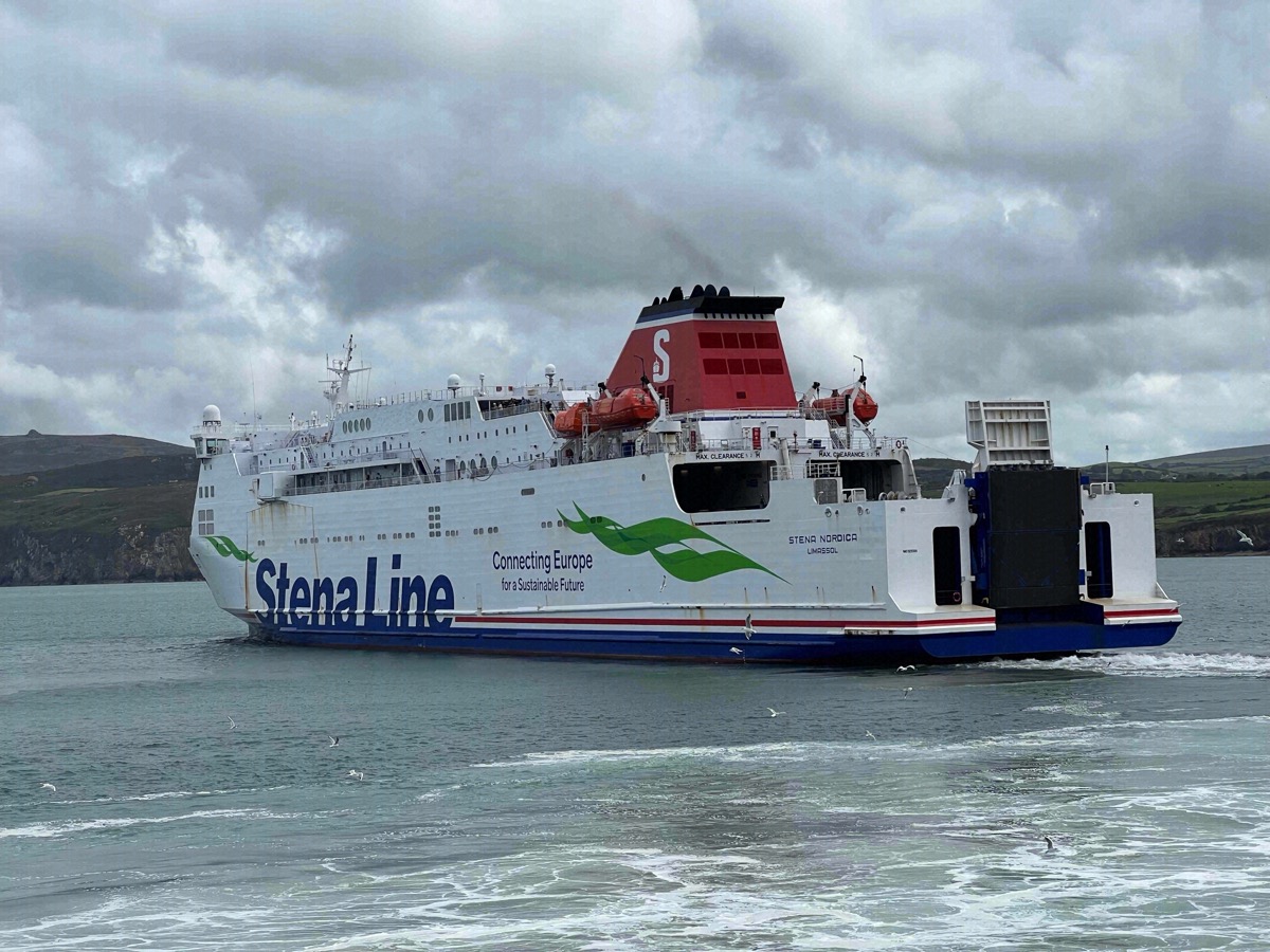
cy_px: 476
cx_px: 635
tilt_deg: +1.2
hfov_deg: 25.3
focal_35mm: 77
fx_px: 2825
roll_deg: +2.1
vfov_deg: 19.1
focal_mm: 9
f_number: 2.8
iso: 32
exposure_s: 1/1393
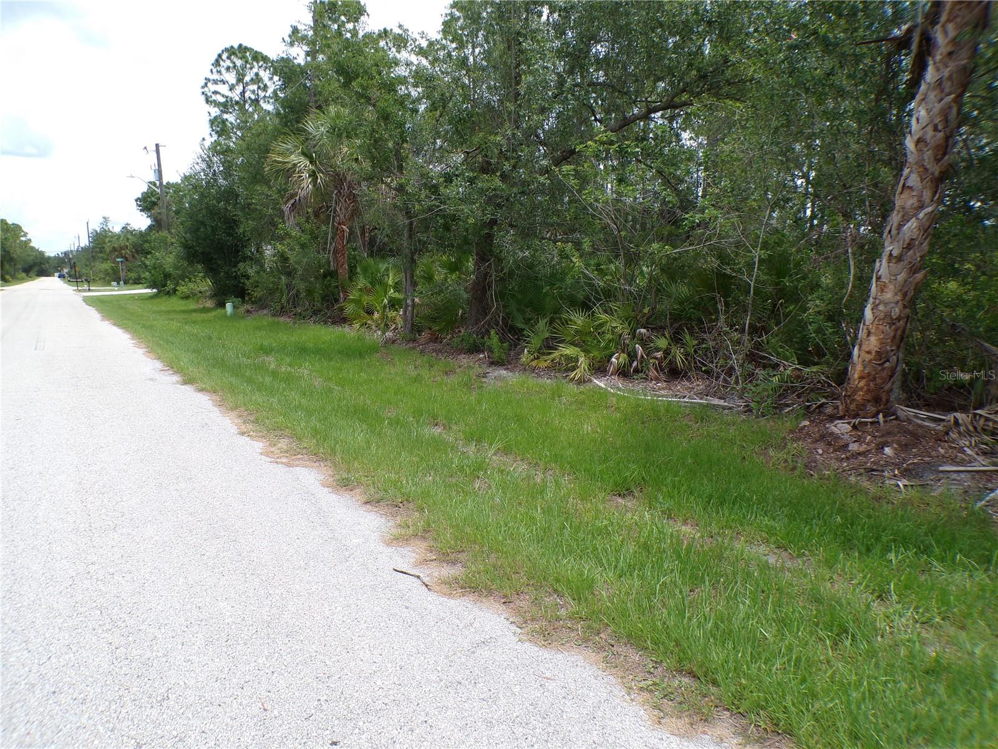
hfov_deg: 71.6
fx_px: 692
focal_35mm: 24
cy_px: 374
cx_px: 499
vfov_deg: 56.8
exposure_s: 1/480
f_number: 4.4
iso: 100
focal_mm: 4.3
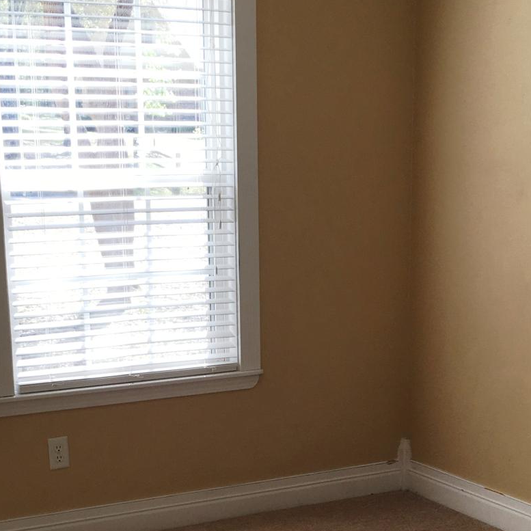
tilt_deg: -12.5
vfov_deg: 25.6
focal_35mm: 66
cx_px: 269
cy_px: 426
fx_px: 1145
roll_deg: +0.3
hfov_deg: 26.1
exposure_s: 1/120
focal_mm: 4.15
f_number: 2.2
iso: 32
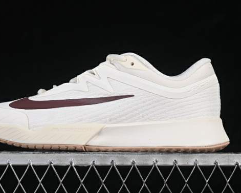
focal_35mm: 109
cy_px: 75
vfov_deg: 14.1
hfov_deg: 17.6
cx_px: 105
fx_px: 778
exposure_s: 1/80
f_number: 8
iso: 160
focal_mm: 50
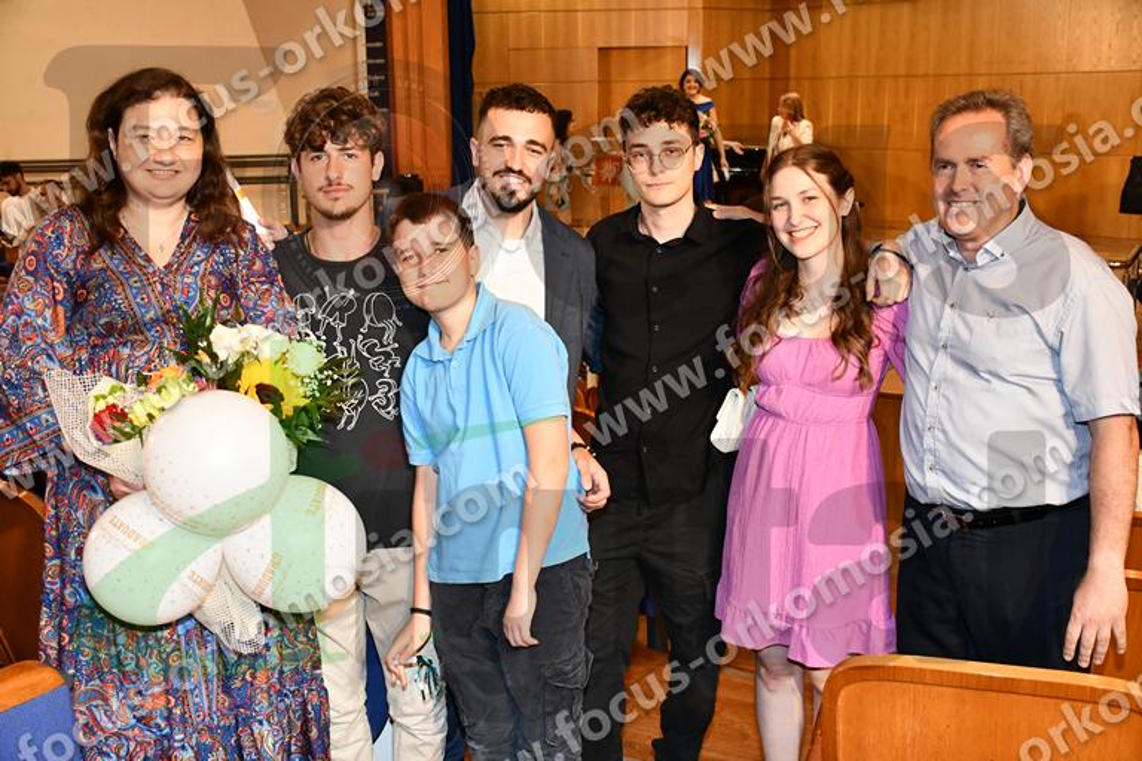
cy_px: 380
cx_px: 571
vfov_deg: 33.4
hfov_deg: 48.5
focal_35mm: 40
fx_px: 1269
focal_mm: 27
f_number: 4
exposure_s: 1/160
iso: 2500
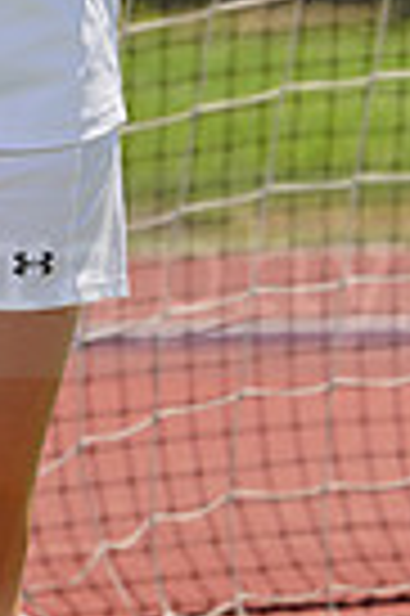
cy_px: 234
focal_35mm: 1295
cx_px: -185
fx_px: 22177
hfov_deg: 1.1
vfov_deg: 1.6
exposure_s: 1/250
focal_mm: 306
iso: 200
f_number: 13
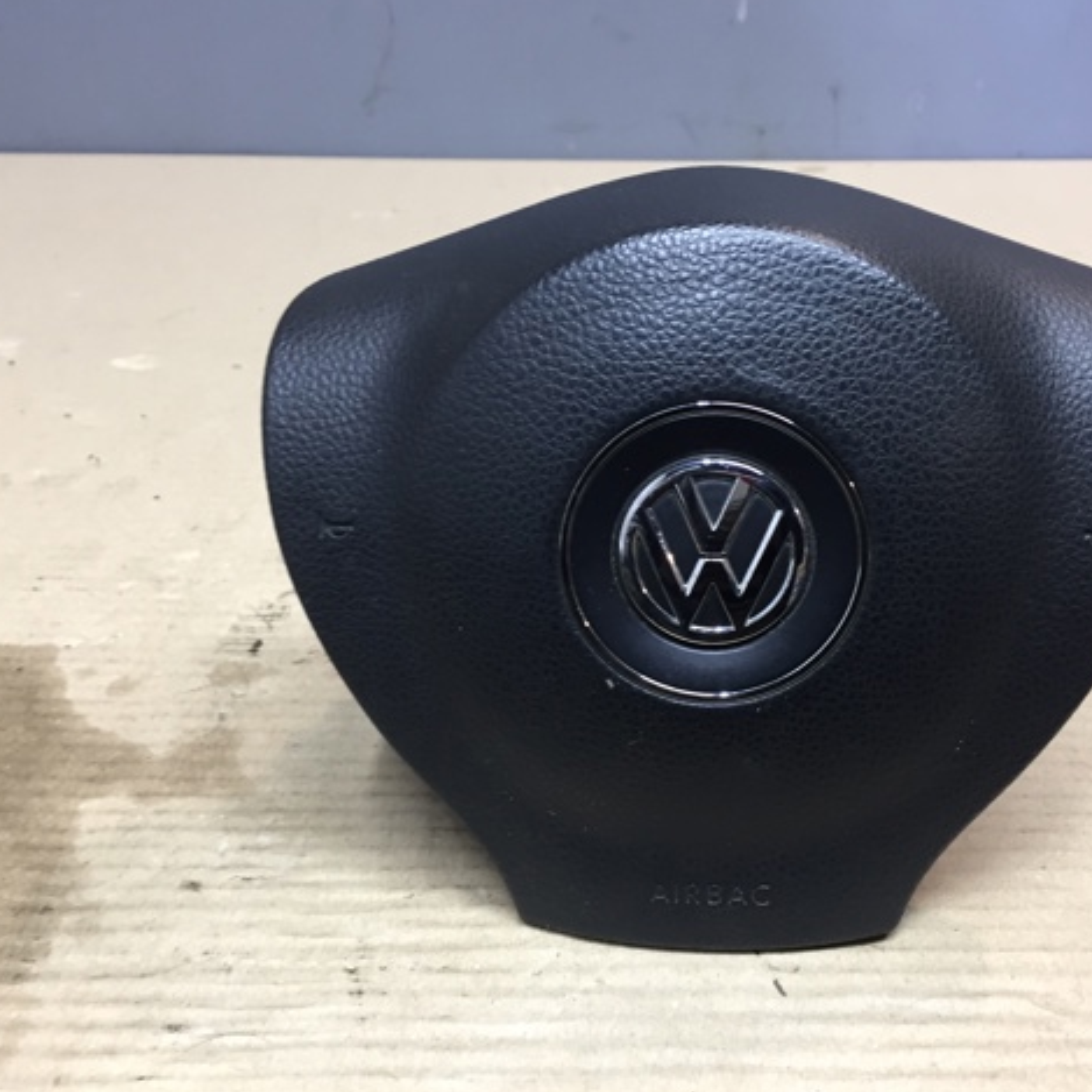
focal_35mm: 35
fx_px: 1249
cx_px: 638
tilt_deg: -28.7
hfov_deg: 47.0
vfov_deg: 47.2
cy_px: 545
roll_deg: -1.5
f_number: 2.2
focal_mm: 4.15
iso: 100
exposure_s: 1/33
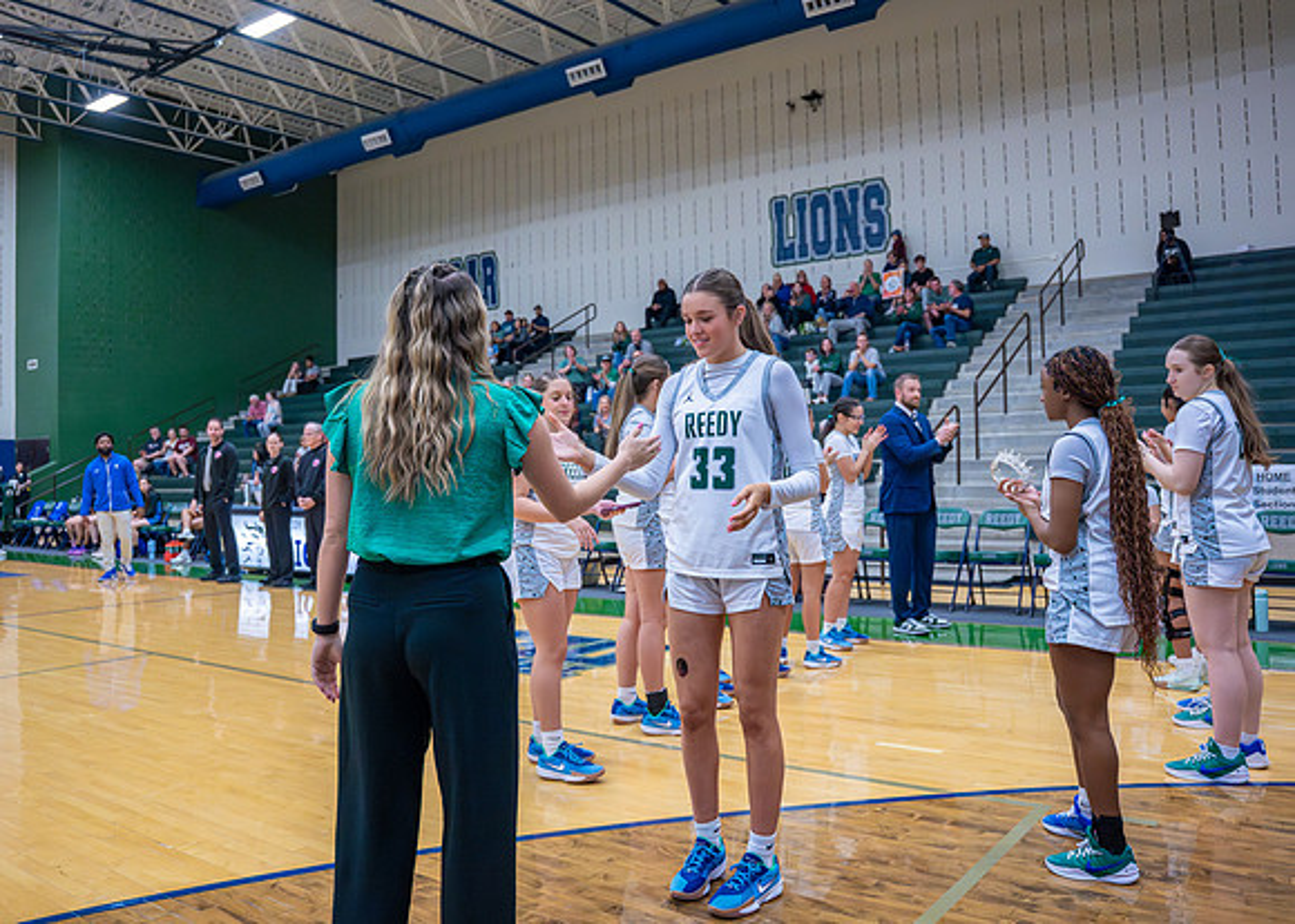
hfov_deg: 63.3
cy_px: 435
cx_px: 633
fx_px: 1050
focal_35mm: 29
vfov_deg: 47.5
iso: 4000
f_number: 2.8
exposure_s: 1/1000
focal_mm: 24
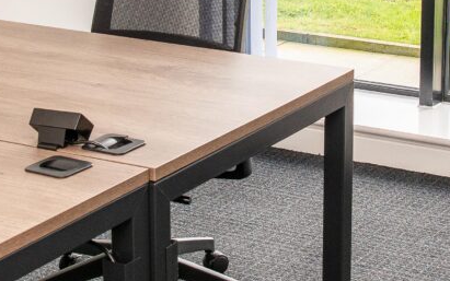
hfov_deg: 17.1
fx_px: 1496
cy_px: 32
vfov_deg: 10.7
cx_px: 266
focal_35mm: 122
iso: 250
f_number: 5
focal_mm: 24
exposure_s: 1/60
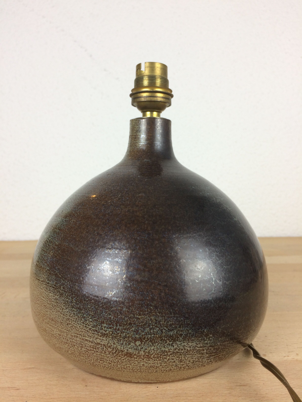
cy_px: 201
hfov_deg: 48.2
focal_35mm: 29
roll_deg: +2.1
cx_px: 151
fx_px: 337
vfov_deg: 61.7
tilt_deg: -5.4
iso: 40
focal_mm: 4.15
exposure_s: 1/50
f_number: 2.2
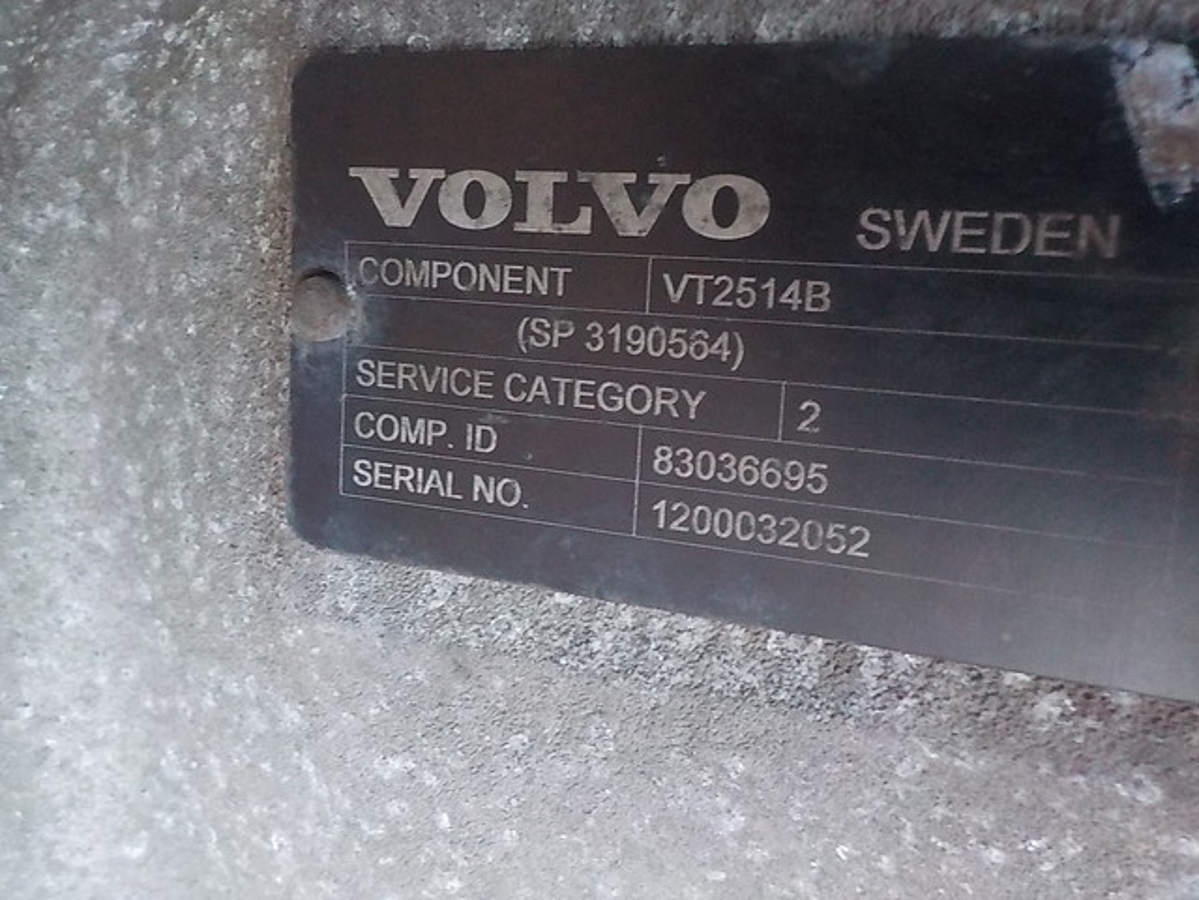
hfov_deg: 60.0
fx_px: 1039
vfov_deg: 46.8
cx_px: 600
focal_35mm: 30
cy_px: 450
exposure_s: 1/25
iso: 800
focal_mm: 4.1
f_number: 3.3
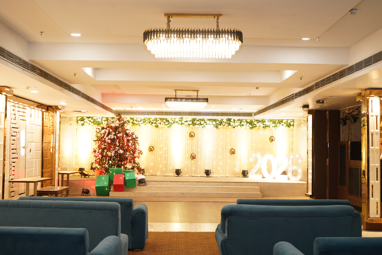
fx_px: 435
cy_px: 128
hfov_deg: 47.4
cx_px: 191
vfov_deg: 32.6
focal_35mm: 41
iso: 1600
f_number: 5
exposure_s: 1/125
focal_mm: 41
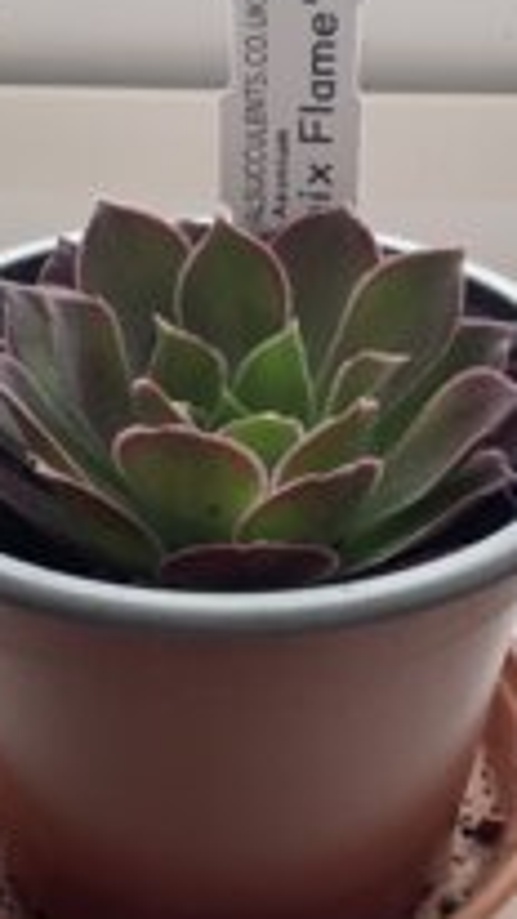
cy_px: 500
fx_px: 1437
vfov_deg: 35.4
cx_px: 250
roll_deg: -0.3
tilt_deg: -35.8
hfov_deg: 20.4
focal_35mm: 59
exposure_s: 1/120
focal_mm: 3.3
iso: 25
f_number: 2.4
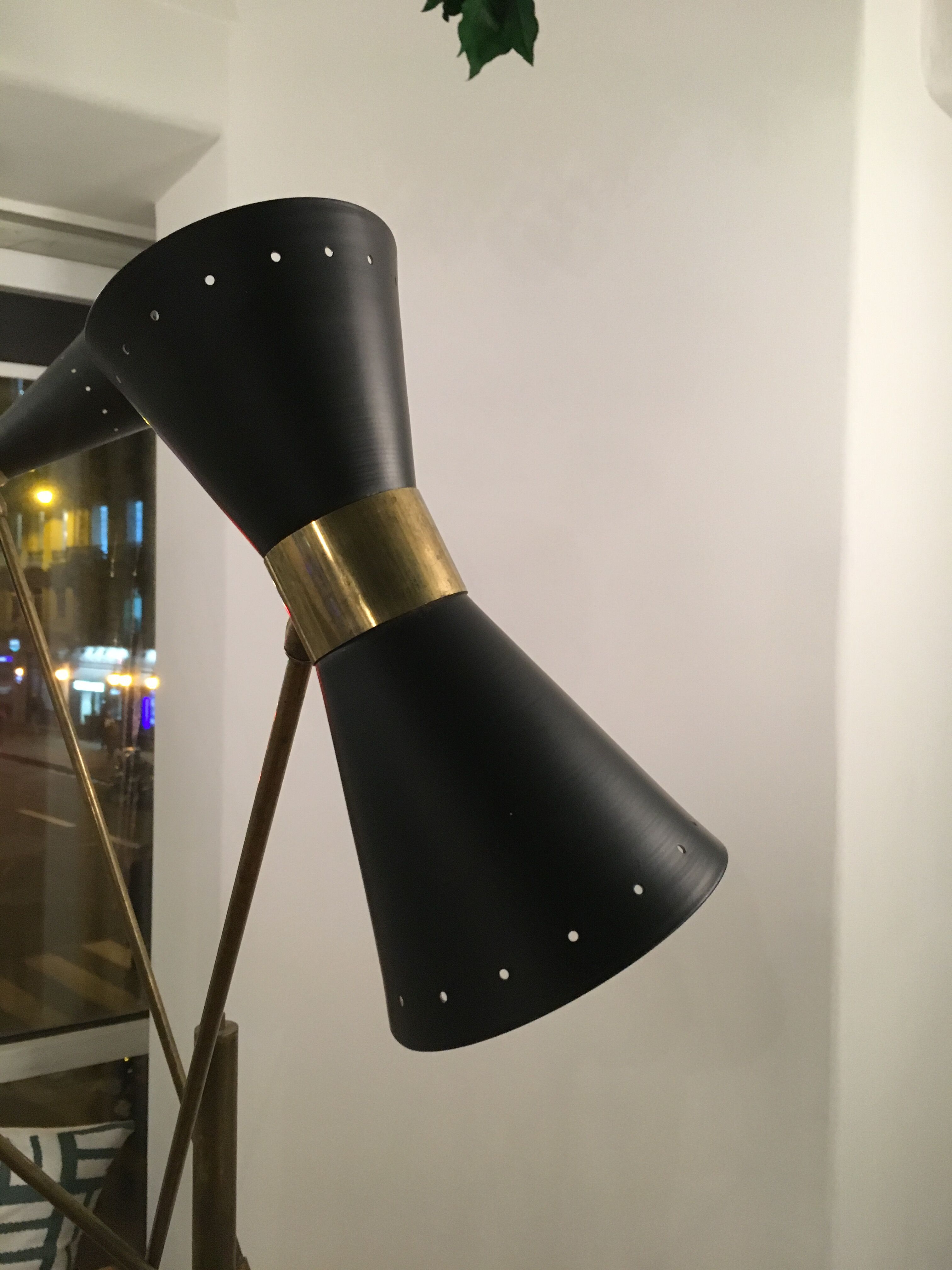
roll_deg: -0.5
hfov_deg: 48.2
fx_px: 1063
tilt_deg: +0.1
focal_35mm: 29
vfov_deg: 61.7
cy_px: 635
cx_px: 476
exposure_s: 1/25
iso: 200
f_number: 2.2
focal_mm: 4.15
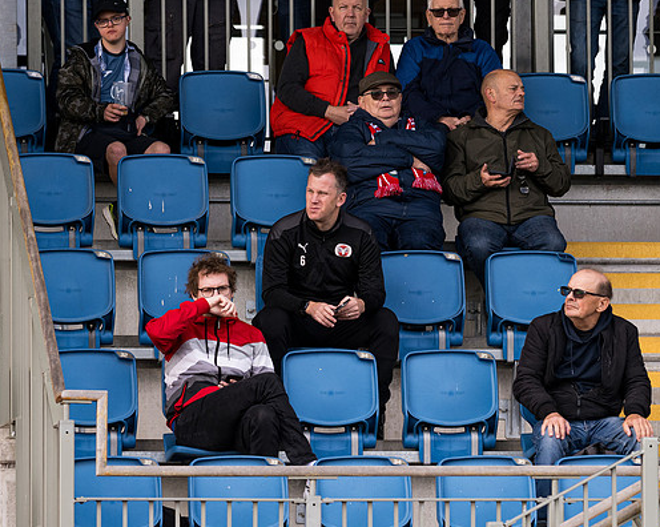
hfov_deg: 6.0
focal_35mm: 322
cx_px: 387
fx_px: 6285
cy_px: 354
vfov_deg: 4.8
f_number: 4
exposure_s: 1/640
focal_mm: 135
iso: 400
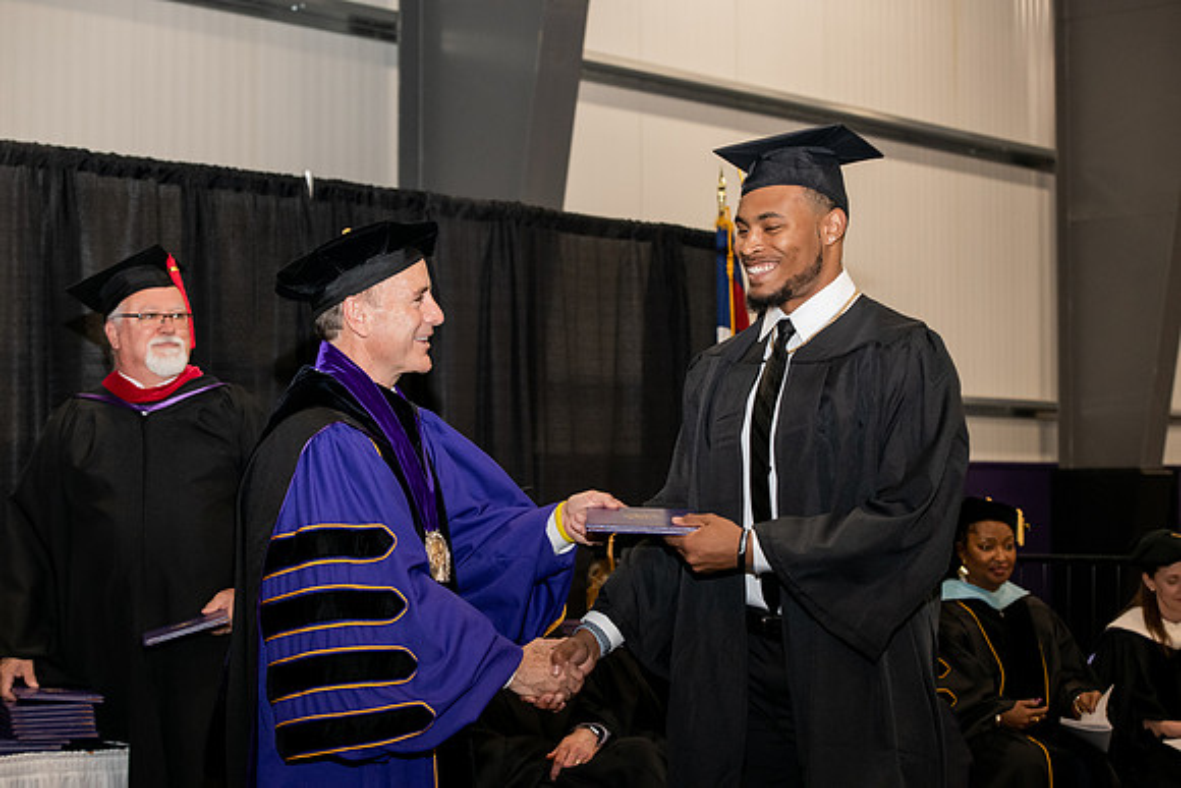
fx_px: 2297
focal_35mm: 70
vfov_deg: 19.5
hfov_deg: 28.8
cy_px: 394
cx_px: 590
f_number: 5.6
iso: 2000
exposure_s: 1/200
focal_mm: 70
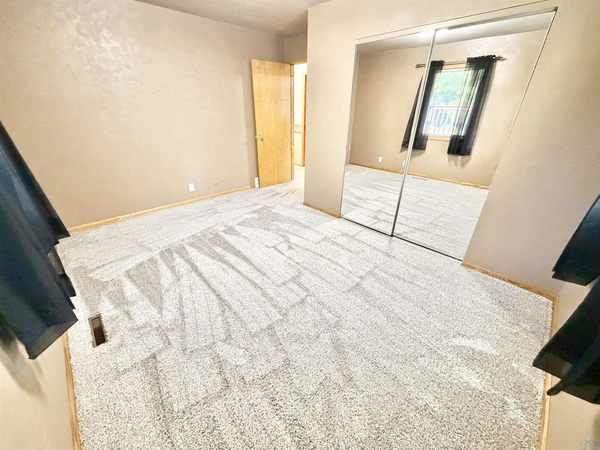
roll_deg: -0.7
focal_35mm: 14
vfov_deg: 85.7
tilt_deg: -25.1
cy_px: 225
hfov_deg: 102.1
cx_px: 300
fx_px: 243
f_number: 2.2
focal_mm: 2.22
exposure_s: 1/60
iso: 1250
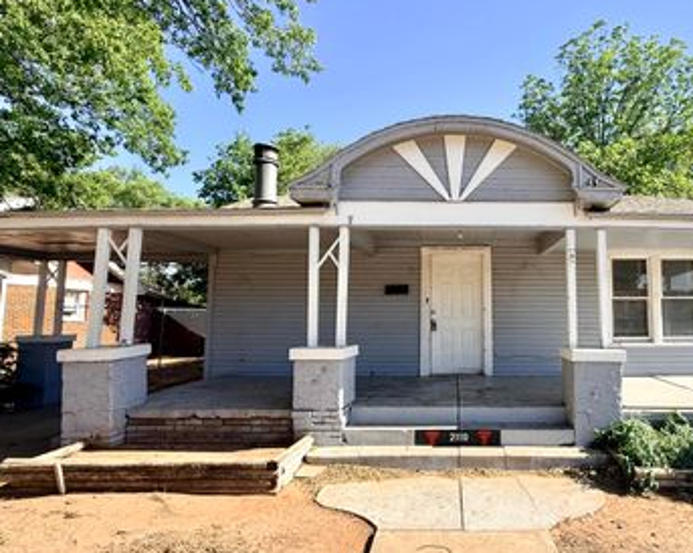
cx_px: 453
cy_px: 280
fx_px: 410
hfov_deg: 78.2
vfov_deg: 68.0
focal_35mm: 20
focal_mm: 2.22
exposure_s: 1/853
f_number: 2.2
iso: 50
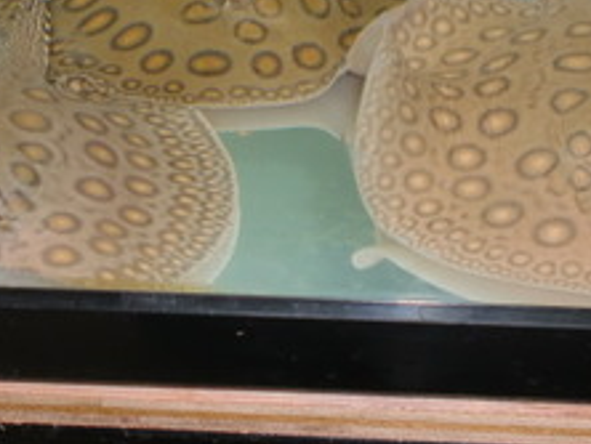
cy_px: 154
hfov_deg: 27.4
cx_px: 301
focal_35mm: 71
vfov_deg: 20.7
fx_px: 1213
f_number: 3.1
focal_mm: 6.3
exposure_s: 1/60
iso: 80
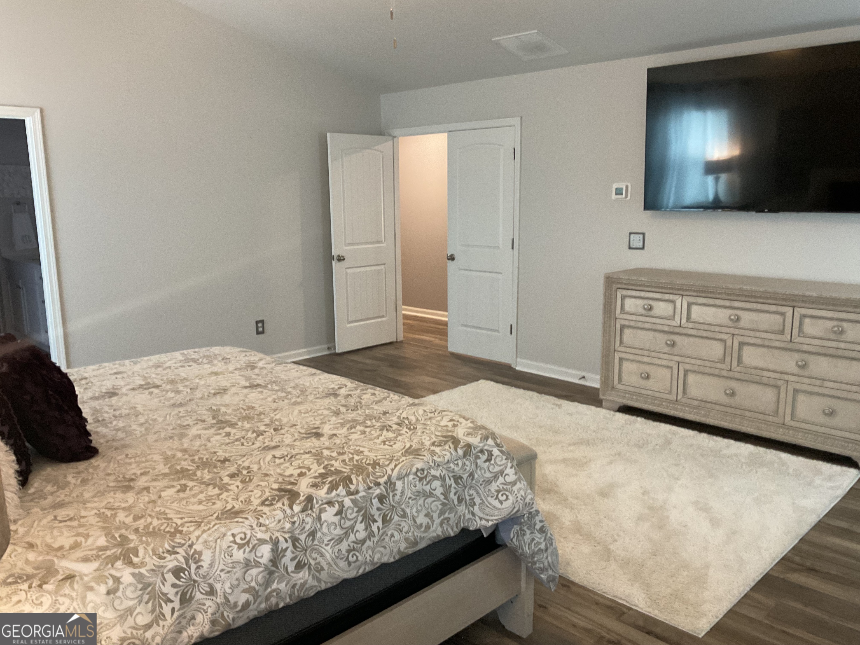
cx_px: 430
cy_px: 322
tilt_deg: -10.1
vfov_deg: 48.2
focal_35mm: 29
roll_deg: +1.6
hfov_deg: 61.7
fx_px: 720
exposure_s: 1/60
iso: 125
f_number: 1.8
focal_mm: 3
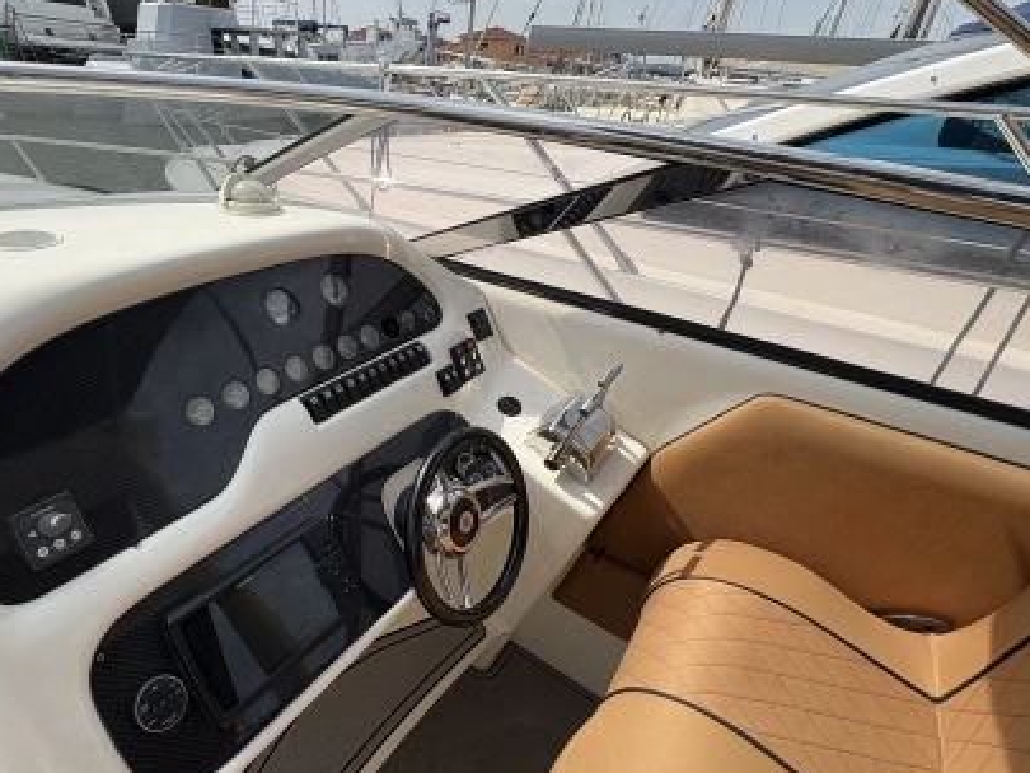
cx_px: 389
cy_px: 388
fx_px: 566
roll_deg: -2.0
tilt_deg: -29.6
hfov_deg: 83.1
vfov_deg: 68.7
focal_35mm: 19
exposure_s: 1/1748
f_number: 2.2
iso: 50
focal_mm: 2.22
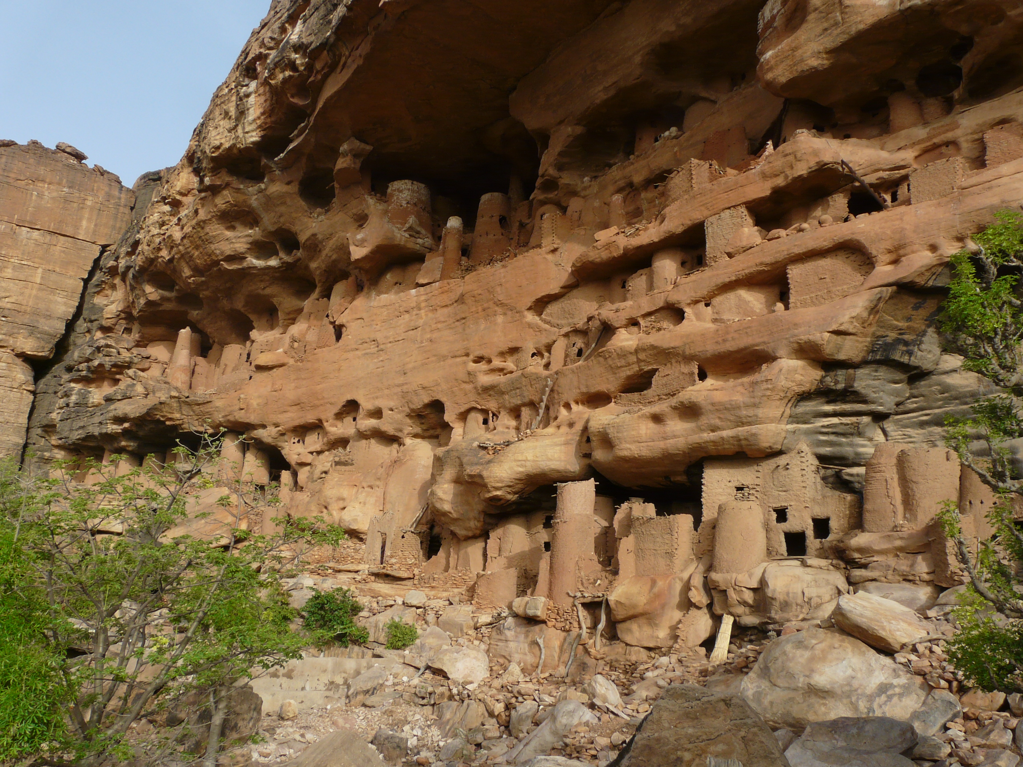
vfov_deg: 49.7
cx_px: 512
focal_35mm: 28
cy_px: 384
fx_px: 827
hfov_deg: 63.4
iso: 100
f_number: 5.6
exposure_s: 1/250
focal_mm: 4.6
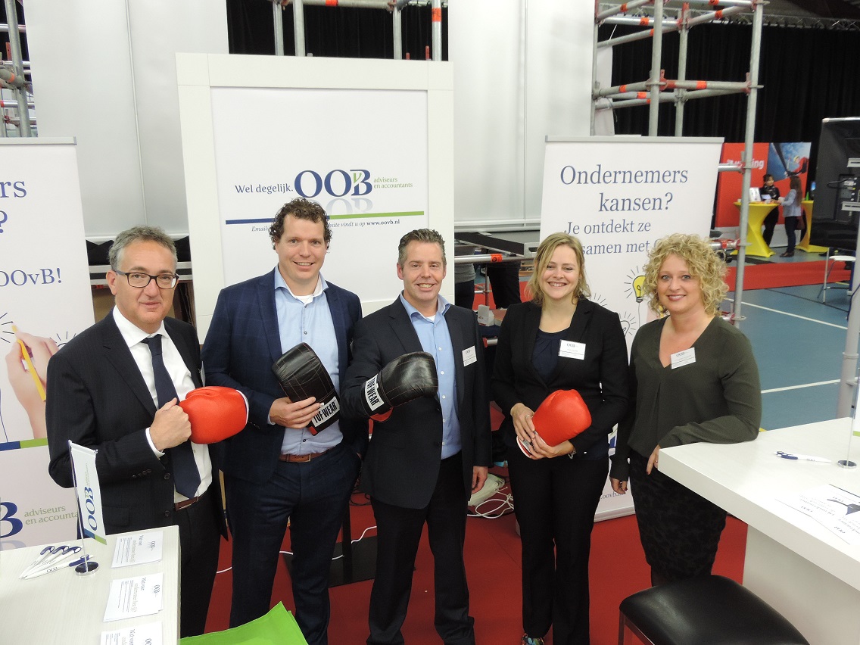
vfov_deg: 46.8
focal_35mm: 30
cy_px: 322
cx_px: 430
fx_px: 745
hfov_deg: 60.0
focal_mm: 5.3
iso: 360
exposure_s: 1/30
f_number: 3.1
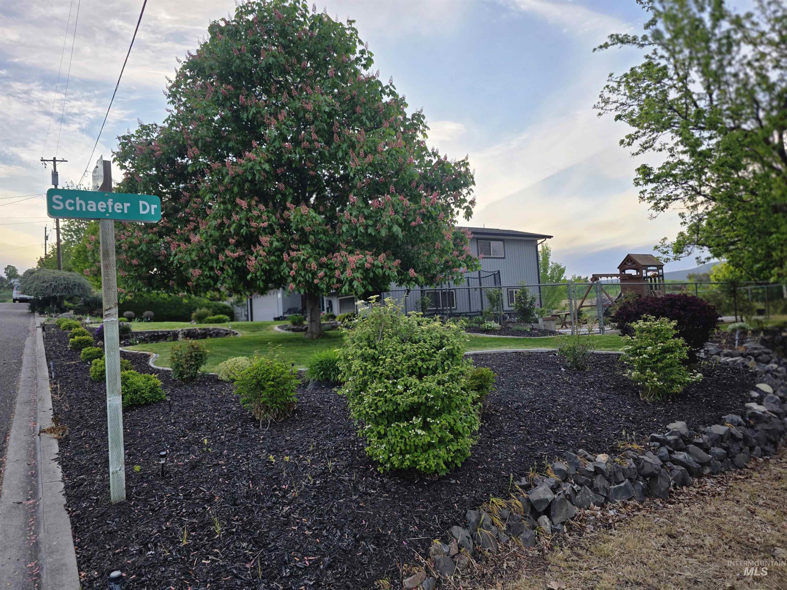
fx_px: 523
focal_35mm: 23
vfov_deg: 58.9
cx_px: 394
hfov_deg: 73.9
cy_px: 295
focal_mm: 6.3
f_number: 1.7
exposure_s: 1/1232
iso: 80
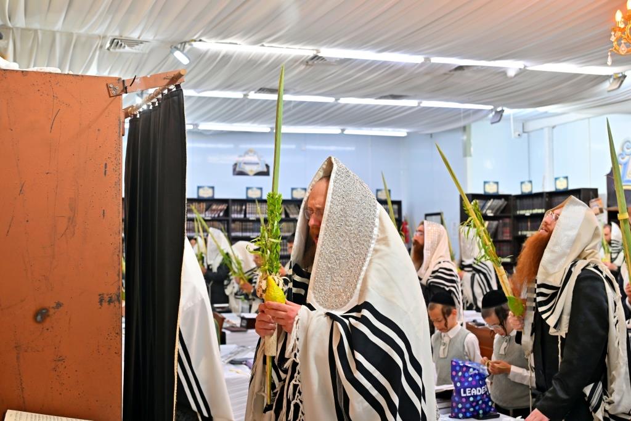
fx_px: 719
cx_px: 316
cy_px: 210
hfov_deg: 47.4
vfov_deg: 32.6
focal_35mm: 41
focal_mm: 41
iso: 500
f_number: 4
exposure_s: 1/200
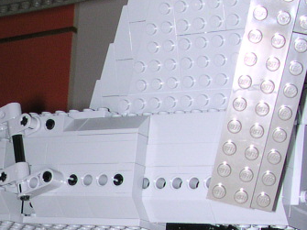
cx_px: -51
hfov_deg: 16.7
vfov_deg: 12.8
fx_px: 1002
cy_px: 280
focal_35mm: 113
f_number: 4.5
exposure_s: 1/60
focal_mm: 5.6
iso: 100
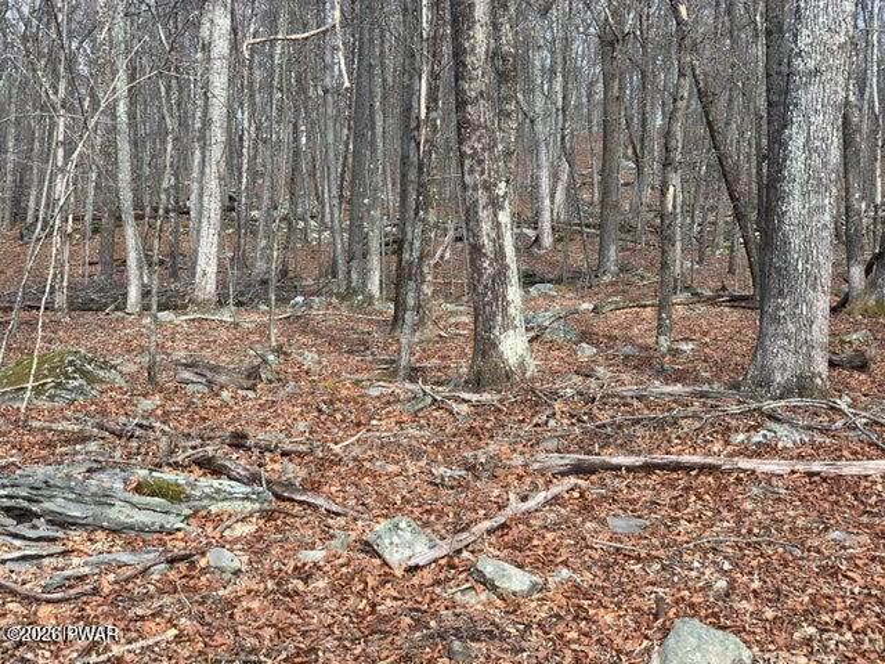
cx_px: 442
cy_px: 332
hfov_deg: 36.8
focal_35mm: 52
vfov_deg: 28.0
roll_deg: -3.7
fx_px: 1329
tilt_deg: +2.1
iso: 16
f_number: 2.4
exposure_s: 1/149
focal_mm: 6
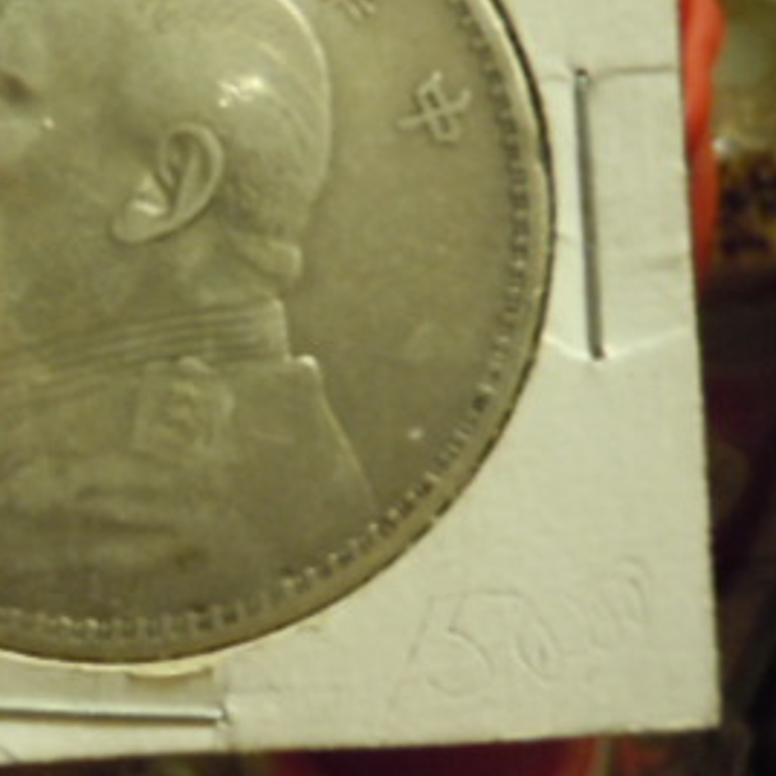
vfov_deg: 29.0
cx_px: 101
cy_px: 292
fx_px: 1496
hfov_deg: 28.1
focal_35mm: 59
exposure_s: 1/25
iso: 400
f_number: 3.7
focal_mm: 5
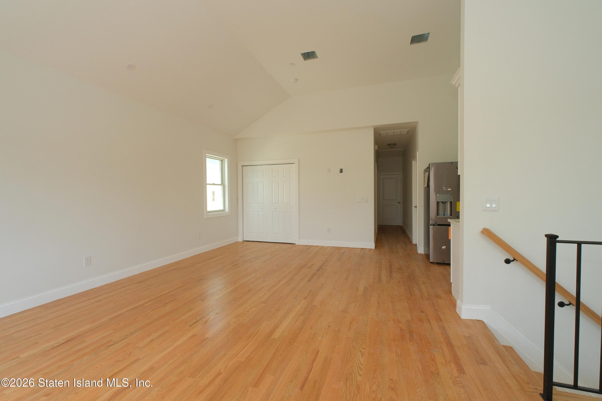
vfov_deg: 77.3
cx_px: 301
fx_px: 251
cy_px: 200
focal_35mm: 15
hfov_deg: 100.4
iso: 800
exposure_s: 1/125
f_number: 7.1
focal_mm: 10
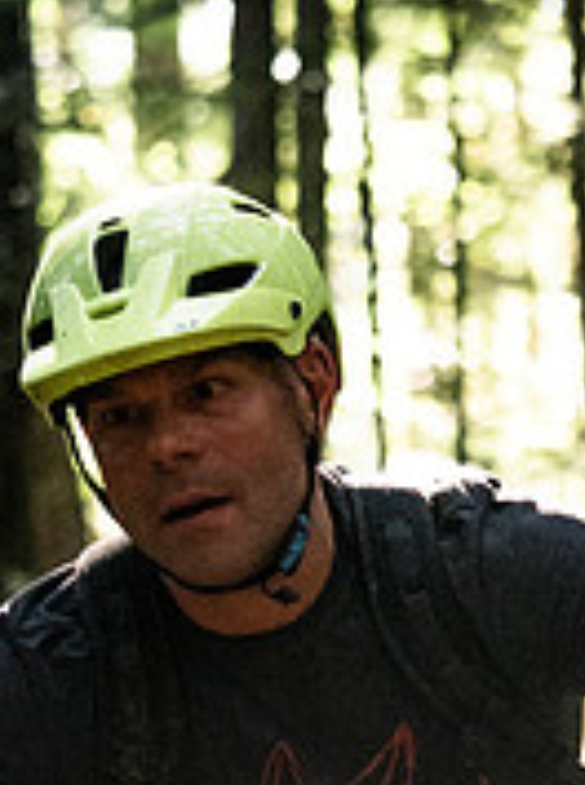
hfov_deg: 4.5
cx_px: 215
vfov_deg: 6.1
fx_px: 7372
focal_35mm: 326
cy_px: 918
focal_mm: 64
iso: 3200
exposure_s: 1/800
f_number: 2.8
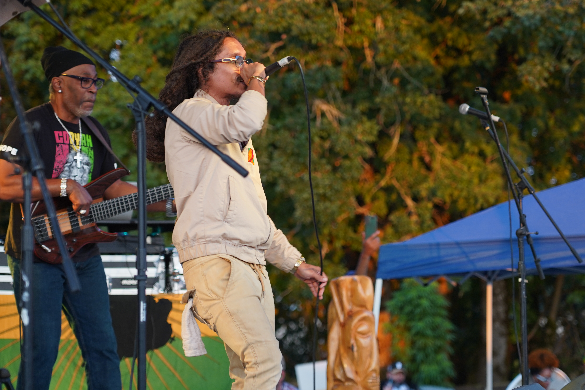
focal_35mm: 128
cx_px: 294
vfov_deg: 10.7
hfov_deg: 16.0
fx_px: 2080
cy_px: 198
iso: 640
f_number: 4
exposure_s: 1/160
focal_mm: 105
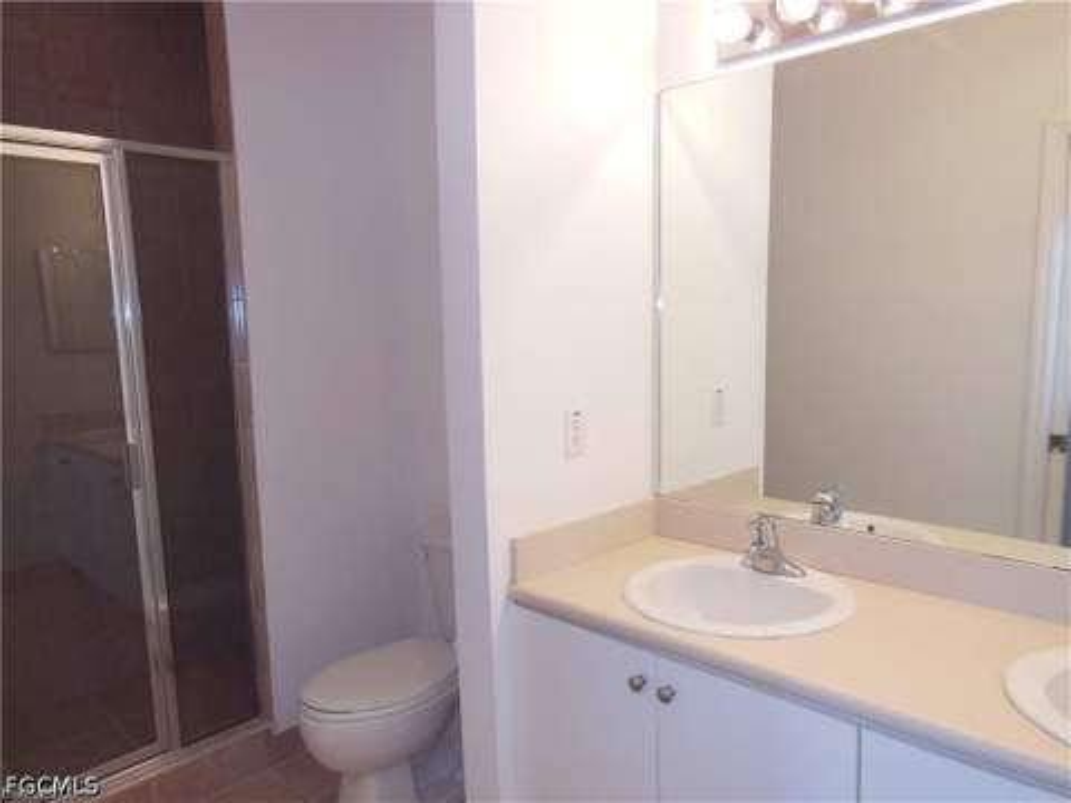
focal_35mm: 25
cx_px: 536
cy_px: 402
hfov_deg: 69.4
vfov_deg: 54.9
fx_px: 773
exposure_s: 1/30
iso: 200
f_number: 3.5
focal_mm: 4.5
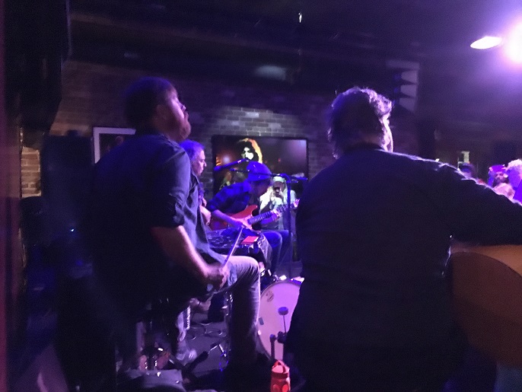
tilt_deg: -0.1
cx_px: 261
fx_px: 437
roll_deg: +1.2
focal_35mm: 29
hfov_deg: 61.6
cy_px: 196
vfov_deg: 48.3
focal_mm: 4.15
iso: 2000
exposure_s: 1/15
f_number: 2.2
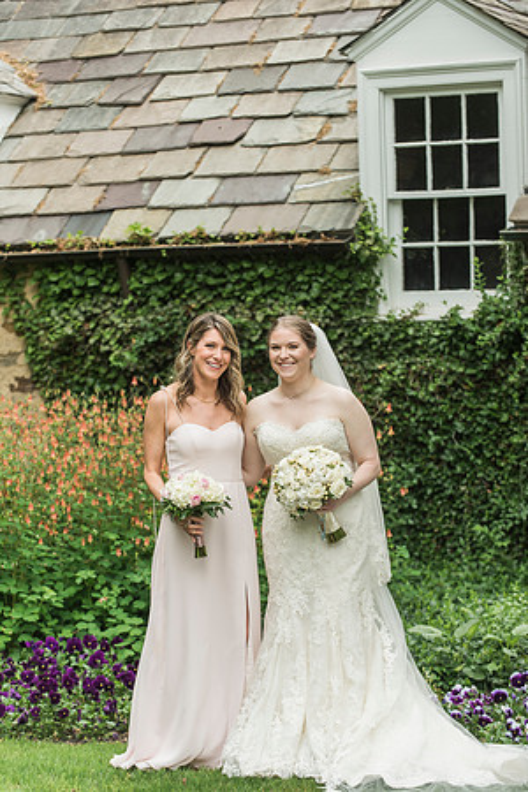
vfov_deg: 17.6
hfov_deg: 11.8
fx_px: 2552
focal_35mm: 116
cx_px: 264
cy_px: 396
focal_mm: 116
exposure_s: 1/400
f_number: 4
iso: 500
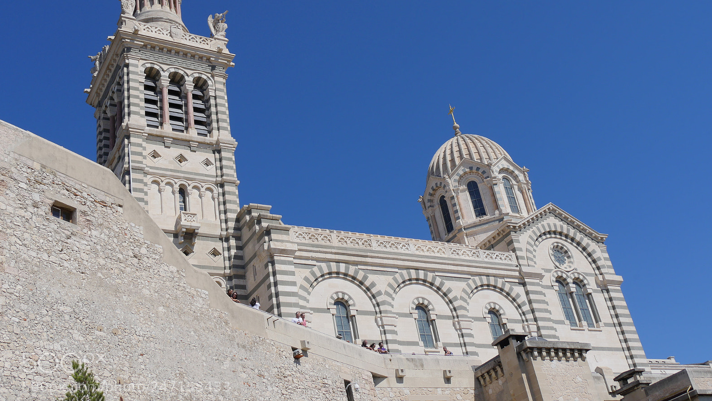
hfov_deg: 48.4
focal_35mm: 42
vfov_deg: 28.2
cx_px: 355
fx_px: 793
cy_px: 151
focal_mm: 19
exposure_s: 1/500
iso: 200
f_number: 9
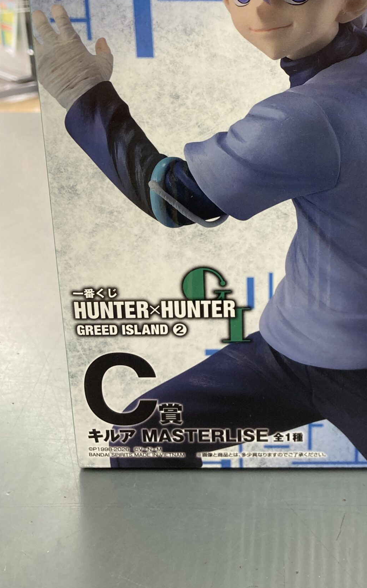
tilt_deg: -19.1
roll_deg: +0.9
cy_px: 143
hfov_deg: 27.4
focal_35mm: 46
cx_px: 300
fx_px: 736
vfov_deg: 42.1
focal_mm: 3.99
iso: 80
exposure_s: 1/60
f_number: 1.8
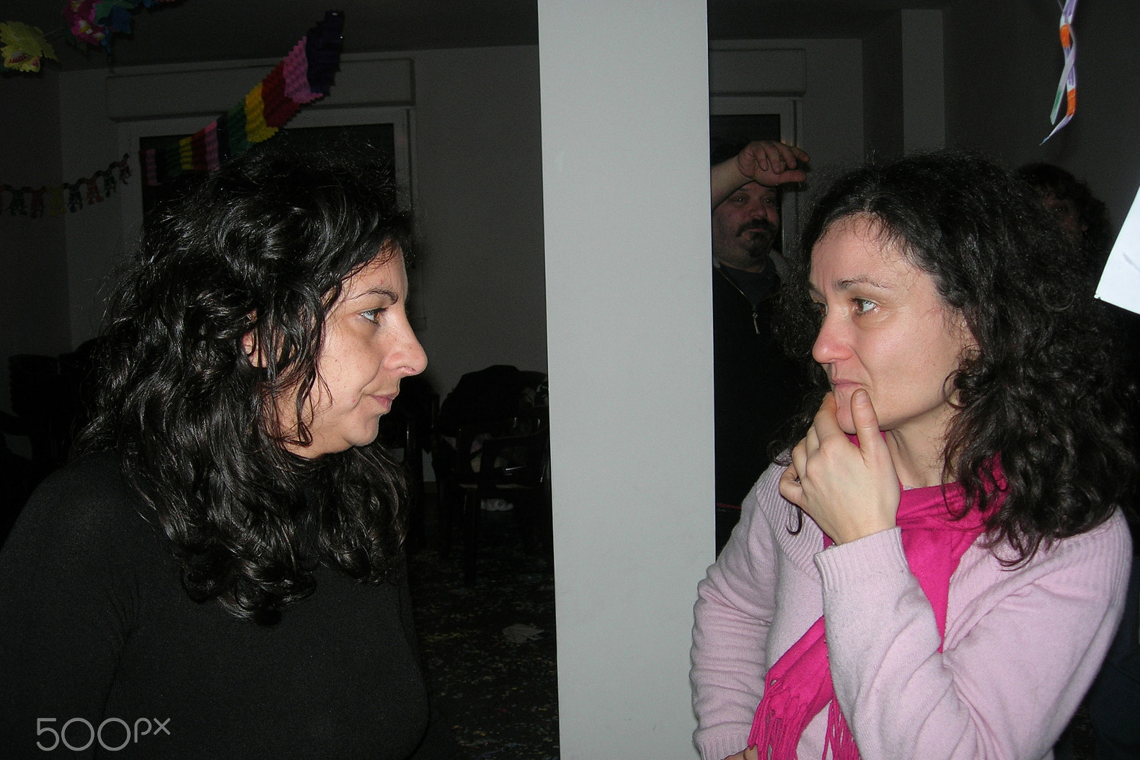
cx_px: 568
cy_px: 397
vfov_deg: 33.4
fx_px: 1267
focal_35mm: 40
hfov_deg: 48.5
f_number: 2.8
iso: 64
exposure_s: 1/60.1
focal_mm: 7.8
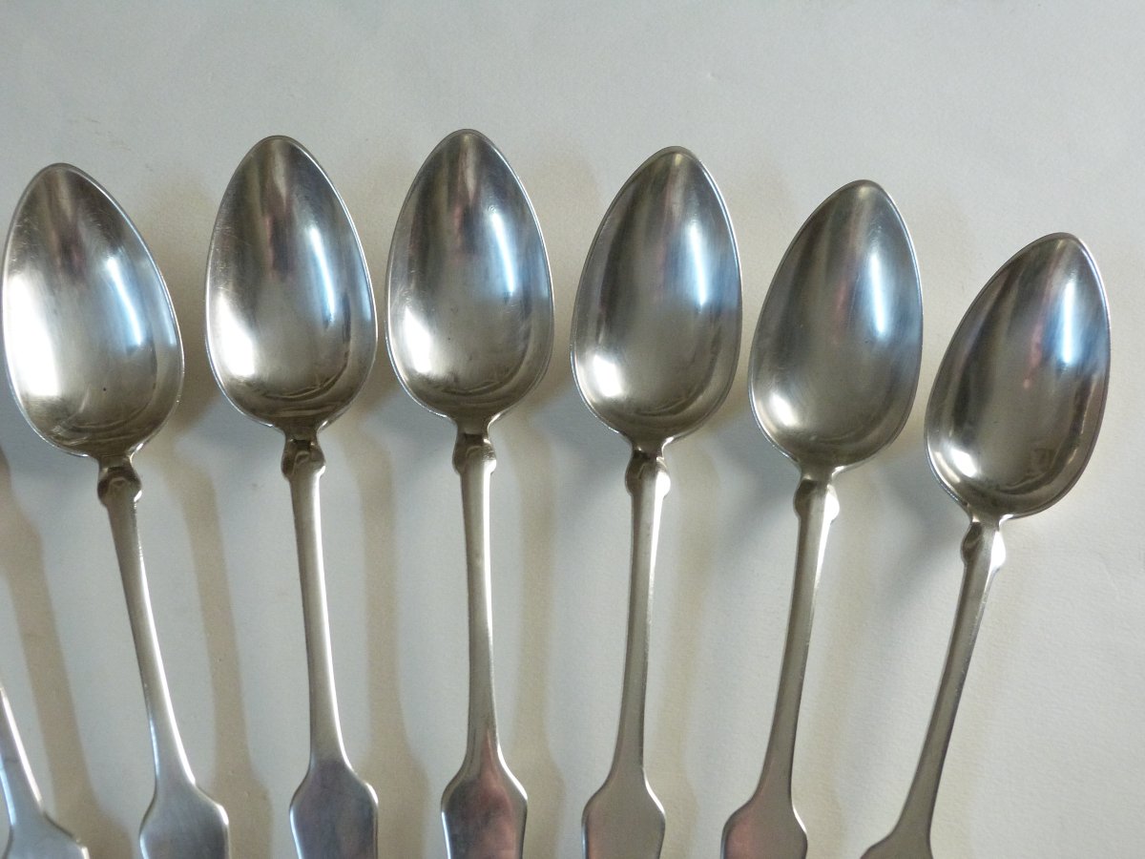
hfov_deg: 46.8
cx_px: 572
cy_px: 430
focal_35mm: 40
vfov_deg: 36.0
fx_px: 1323
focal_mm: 7.1
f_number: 3.1
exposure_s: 1/30
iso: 400
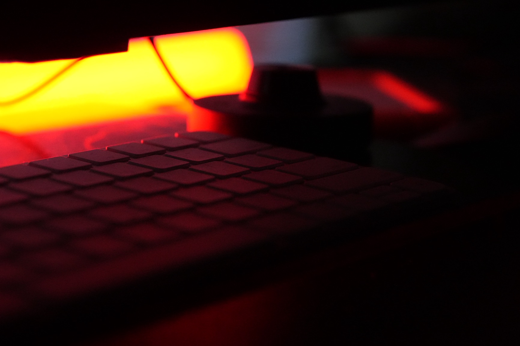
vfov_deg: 14.1
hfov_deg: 21.0
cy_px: 161
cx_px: 233
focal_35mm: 97
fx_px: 1400
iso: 5000
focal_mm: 56
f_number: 2.8
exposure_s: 1/800
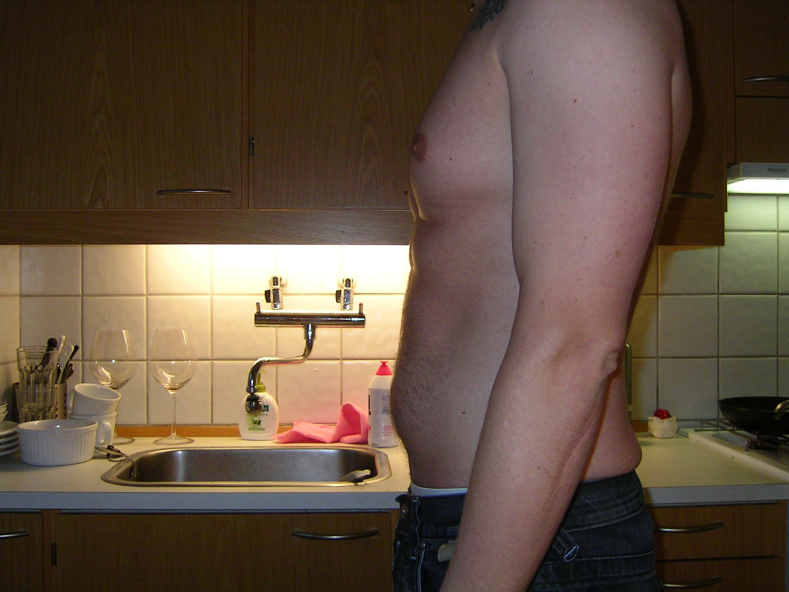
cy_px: 296
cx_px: 394
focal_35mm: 36
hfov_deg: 51.4
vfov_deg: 39.7
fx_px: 821
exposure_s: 1/46.8
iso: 100
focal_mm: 5.6
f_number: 2.8
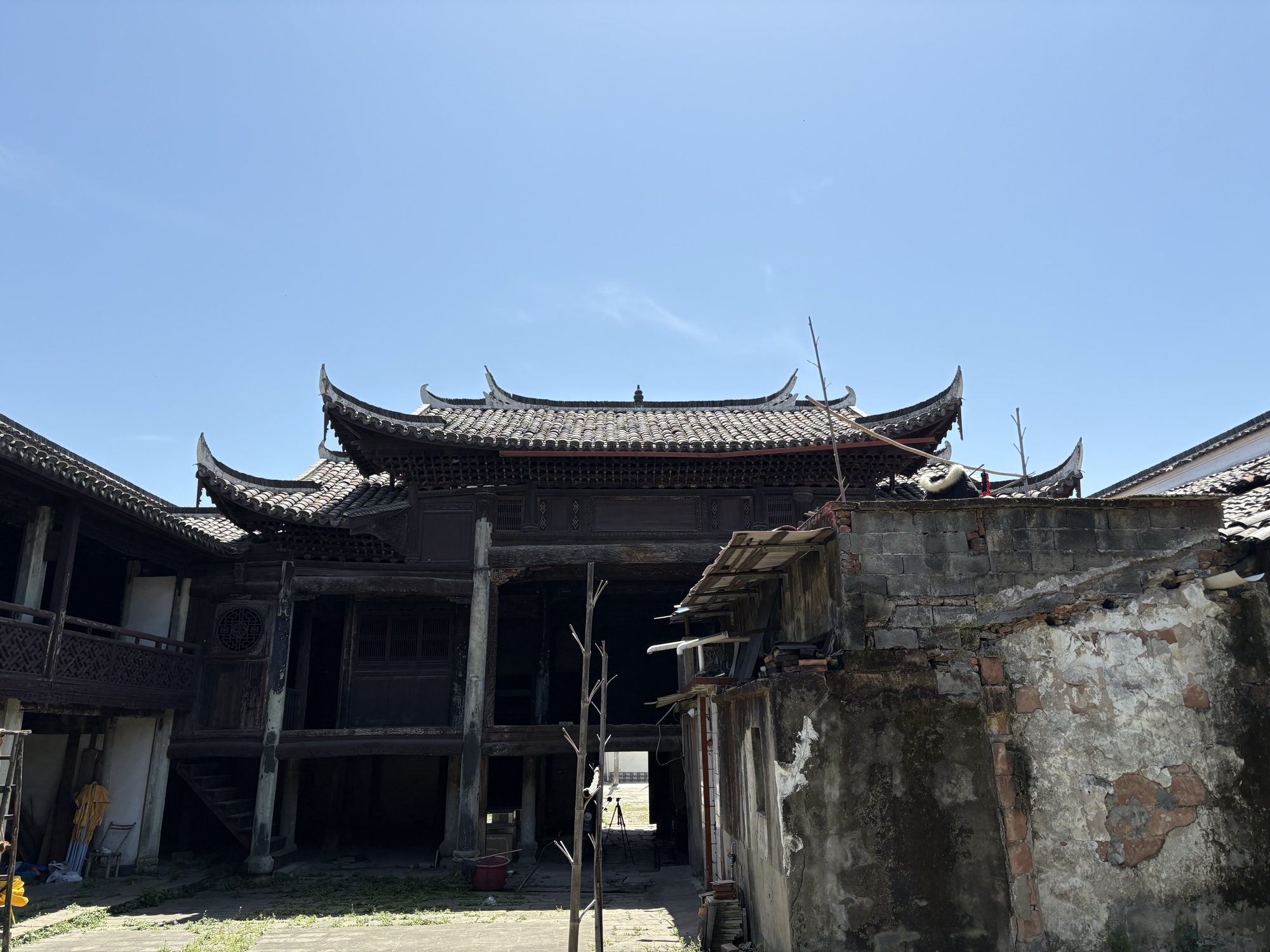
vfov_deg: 53.1
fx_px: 954
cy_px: 476
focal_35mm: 26
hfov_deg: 67.3
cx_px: 635
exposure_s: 1/2283
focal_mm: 5.96
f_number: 1.6
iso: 50
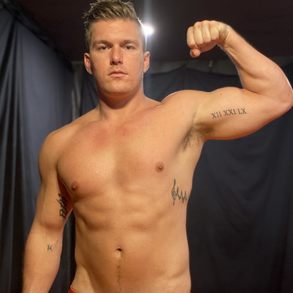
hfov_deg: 27.7
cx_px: 147
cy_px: 188
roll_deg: -2.1
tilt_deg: +6.1
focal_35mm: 62
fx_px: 594
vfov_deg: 27.6
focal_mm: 6
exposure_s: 1/40
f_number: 2
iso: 250
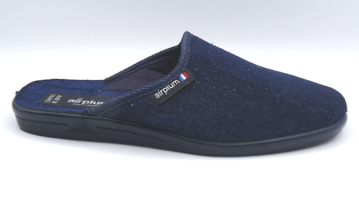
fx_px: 552
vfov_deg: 20.7
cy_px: 79
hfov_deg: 36.0
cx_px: 176
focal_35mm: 58
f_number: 4
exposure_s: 1/250
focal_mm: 4.8
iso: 100
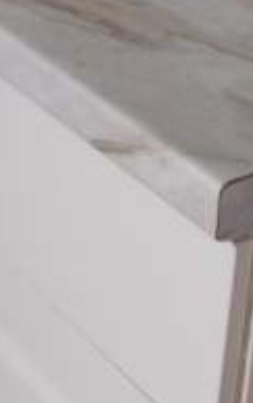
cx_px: -65
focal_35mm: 114
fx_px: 1255
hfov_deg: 11.3
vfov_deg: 16.6
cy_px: -200
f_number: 3.2
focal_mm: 4.6
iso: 180
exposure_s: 1/25
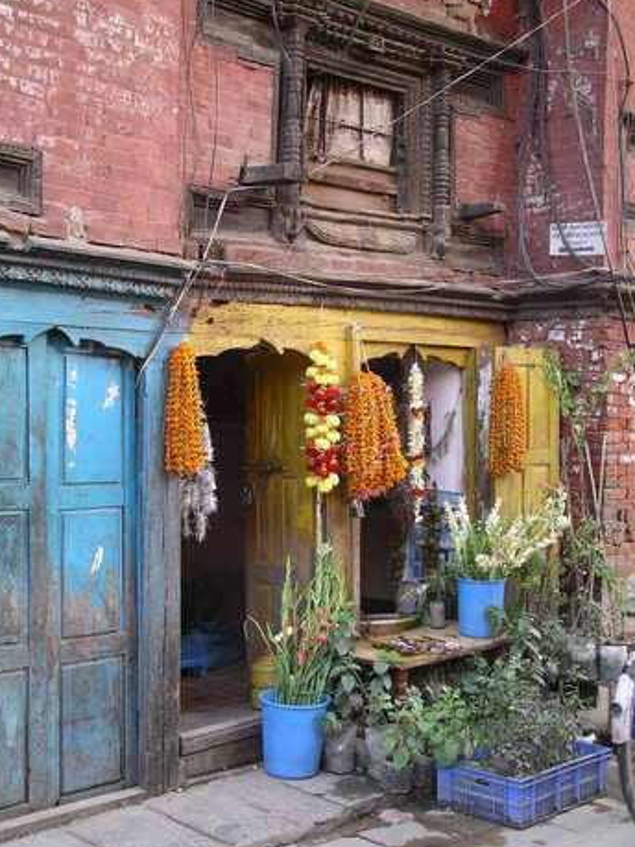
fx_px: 1248
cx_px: 332
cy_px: 437
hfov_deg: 28.5
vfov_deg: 37.5
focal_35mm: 51
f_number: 3
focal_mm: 9.3
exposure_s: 1/64
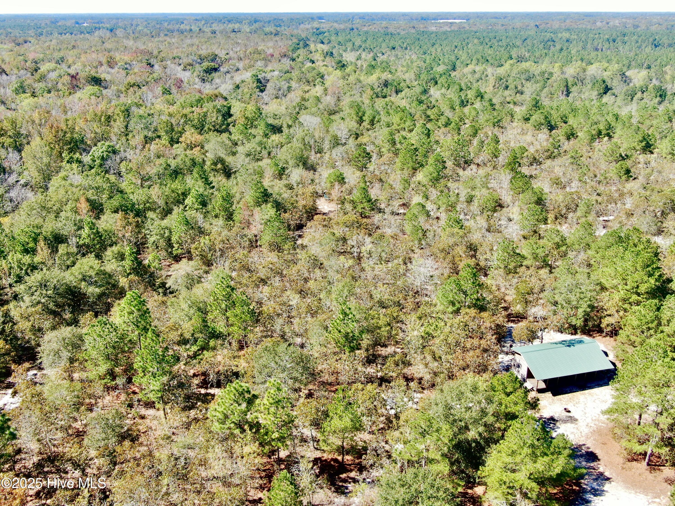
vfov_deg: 46.8
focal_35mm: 30
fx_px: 585
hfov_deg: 60.0
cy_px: 253
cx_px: 338
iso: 110
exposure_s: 1/320
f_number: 3.1
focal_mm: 5.22
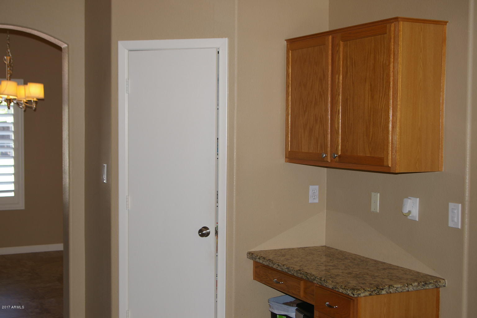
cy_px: 159
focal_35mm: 52
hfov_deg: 37.9
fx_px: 696
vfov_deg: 25.8
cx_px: 238
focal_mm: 35
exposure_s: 1/45
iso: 200
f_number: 4.5
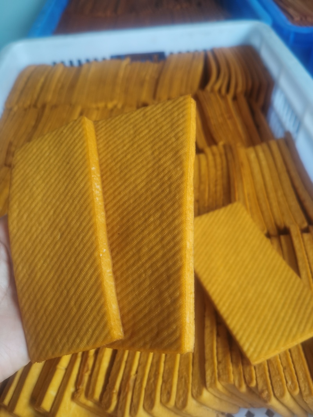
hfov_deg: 51.3
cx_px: 156
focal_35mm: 27
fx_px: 326
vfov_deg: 65.3
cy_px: 208
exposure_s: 1/100
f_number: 1.8
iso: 160
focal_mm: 5.58
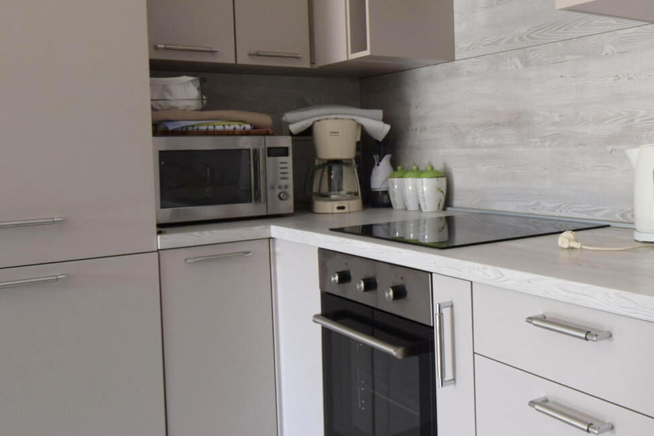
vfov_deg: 35.5
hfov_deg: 47.4
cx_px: 570
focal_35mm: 37
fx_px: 672
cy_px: 139
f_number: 4.5
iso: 400
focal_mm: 10
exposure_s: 1/80
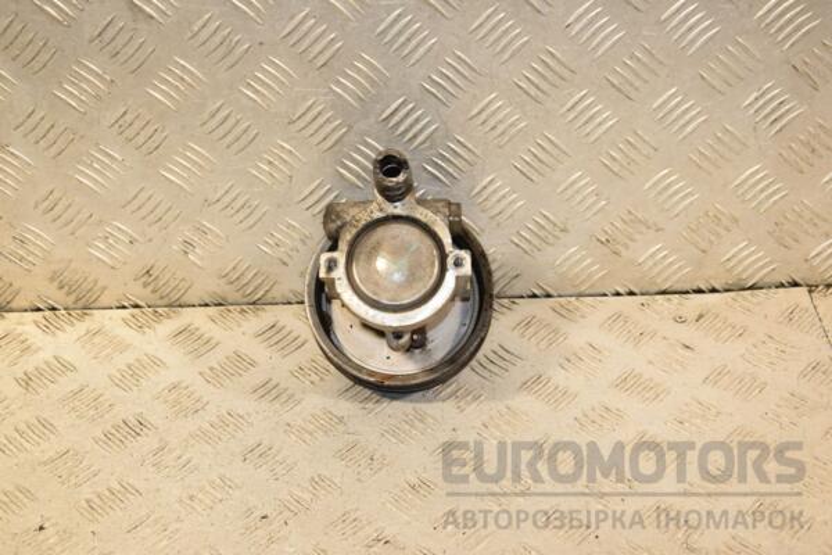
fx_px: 1387
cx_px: 416
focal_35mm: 60
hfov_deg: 33.4
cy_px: 278
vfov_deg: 22.6
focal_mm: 40
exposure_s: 1/200
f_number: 6.3
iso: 800
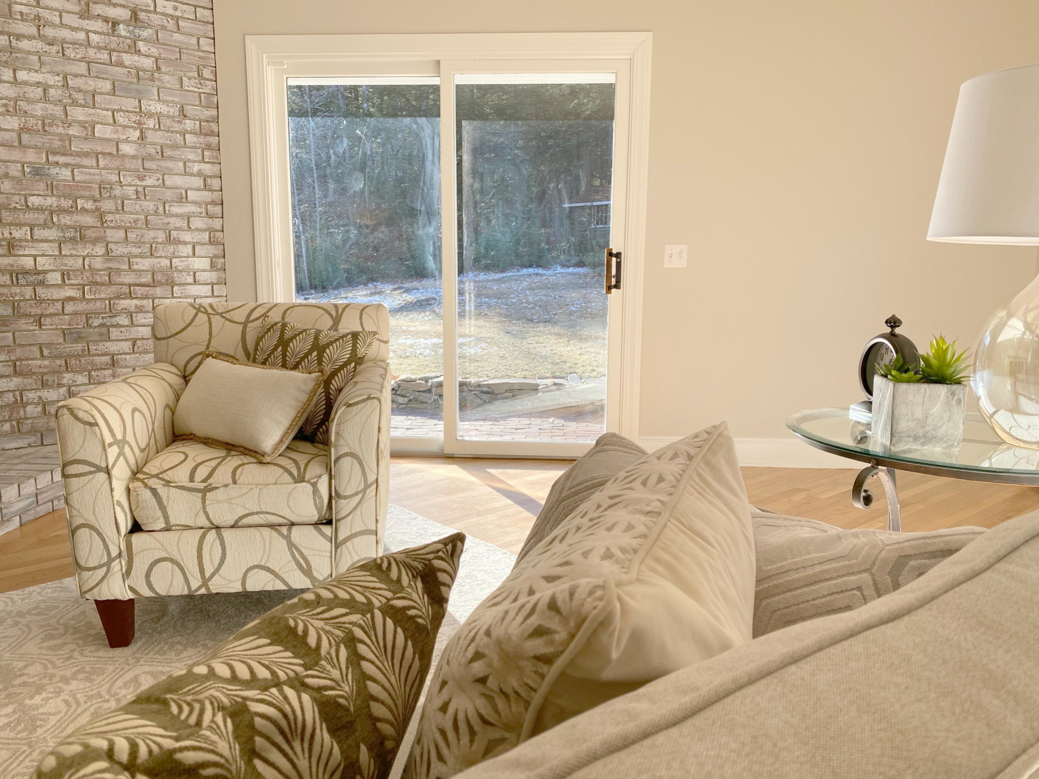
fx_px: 780
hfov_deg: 67.3
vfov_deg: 53.1
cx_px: 520
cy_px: 390
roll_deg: -0.2
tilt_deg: -8.4
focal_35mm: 26
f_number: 1.8
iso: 32
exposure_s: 1/197
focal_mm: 4.25
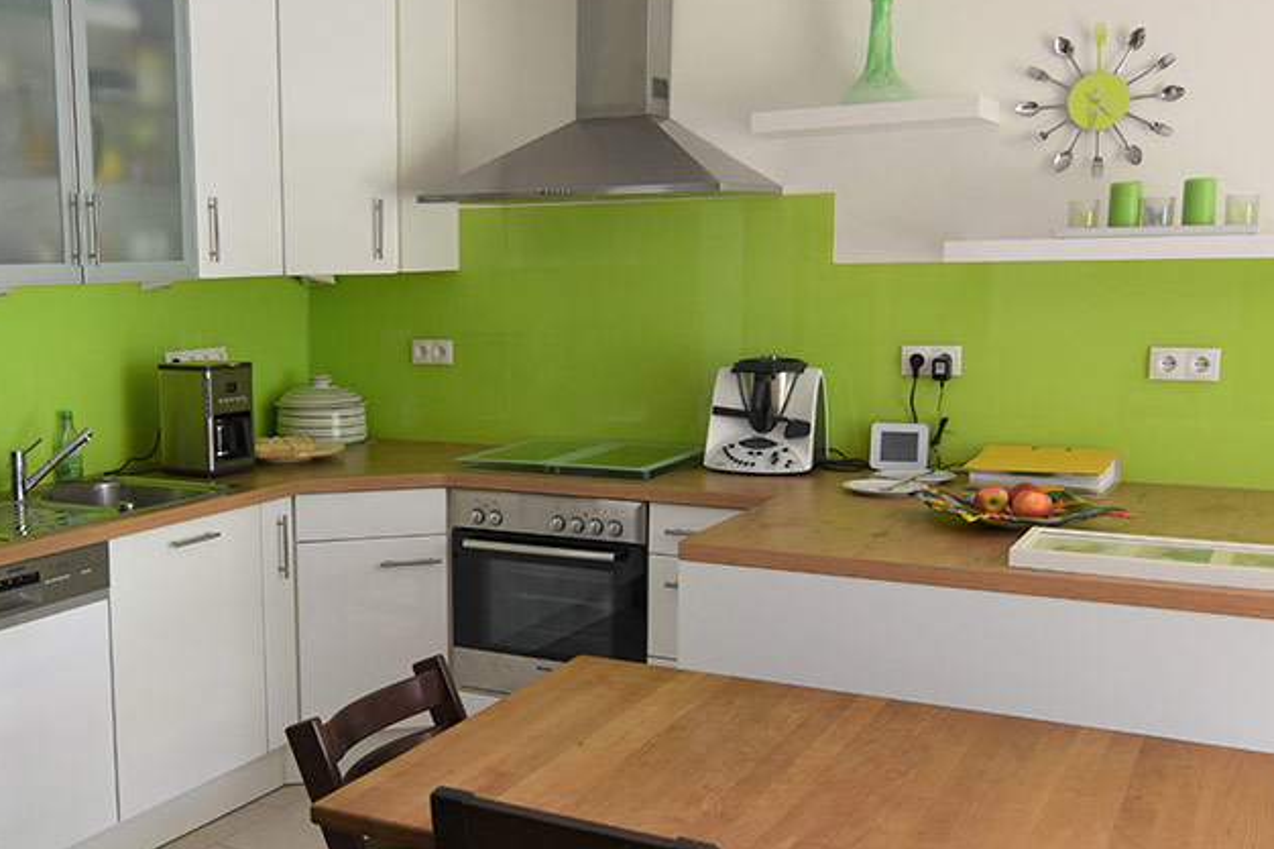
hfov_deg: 41.8
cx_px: 364
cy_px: 493
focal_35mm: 46
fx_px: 1627
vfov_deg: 29.2
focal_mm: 16
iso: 200
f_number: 8
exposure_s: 1/250
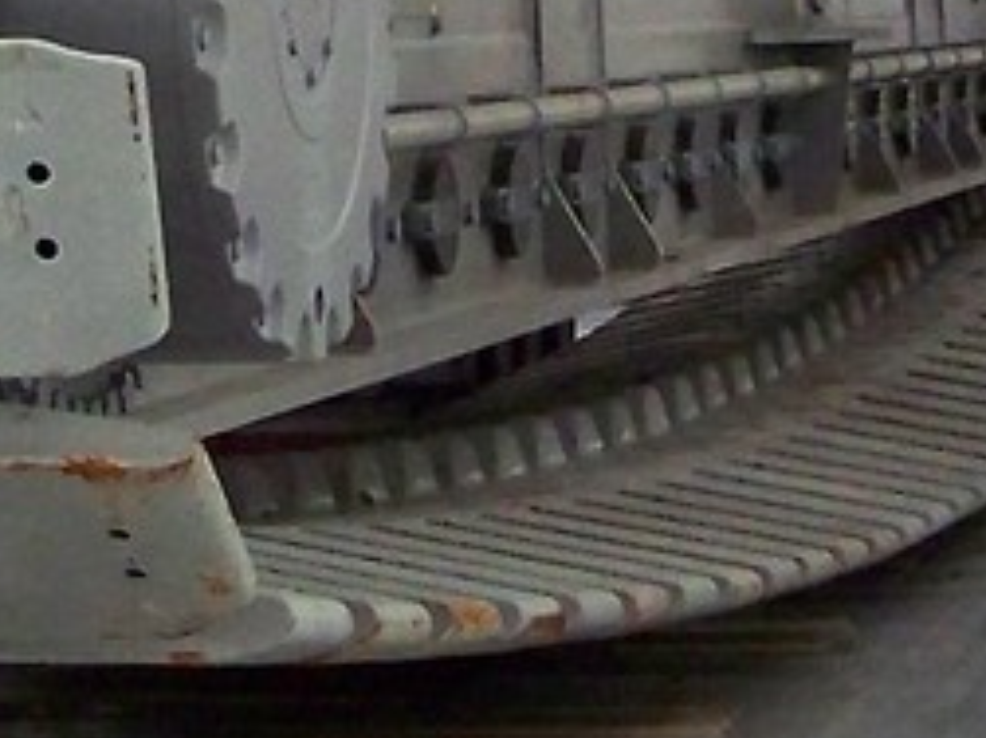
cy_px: -294
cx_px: 342
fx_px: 5182
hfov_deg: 10.9
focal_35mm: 182
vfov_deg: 8.0
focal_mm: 6.3
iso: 400
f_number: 2.8
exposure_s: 1/60
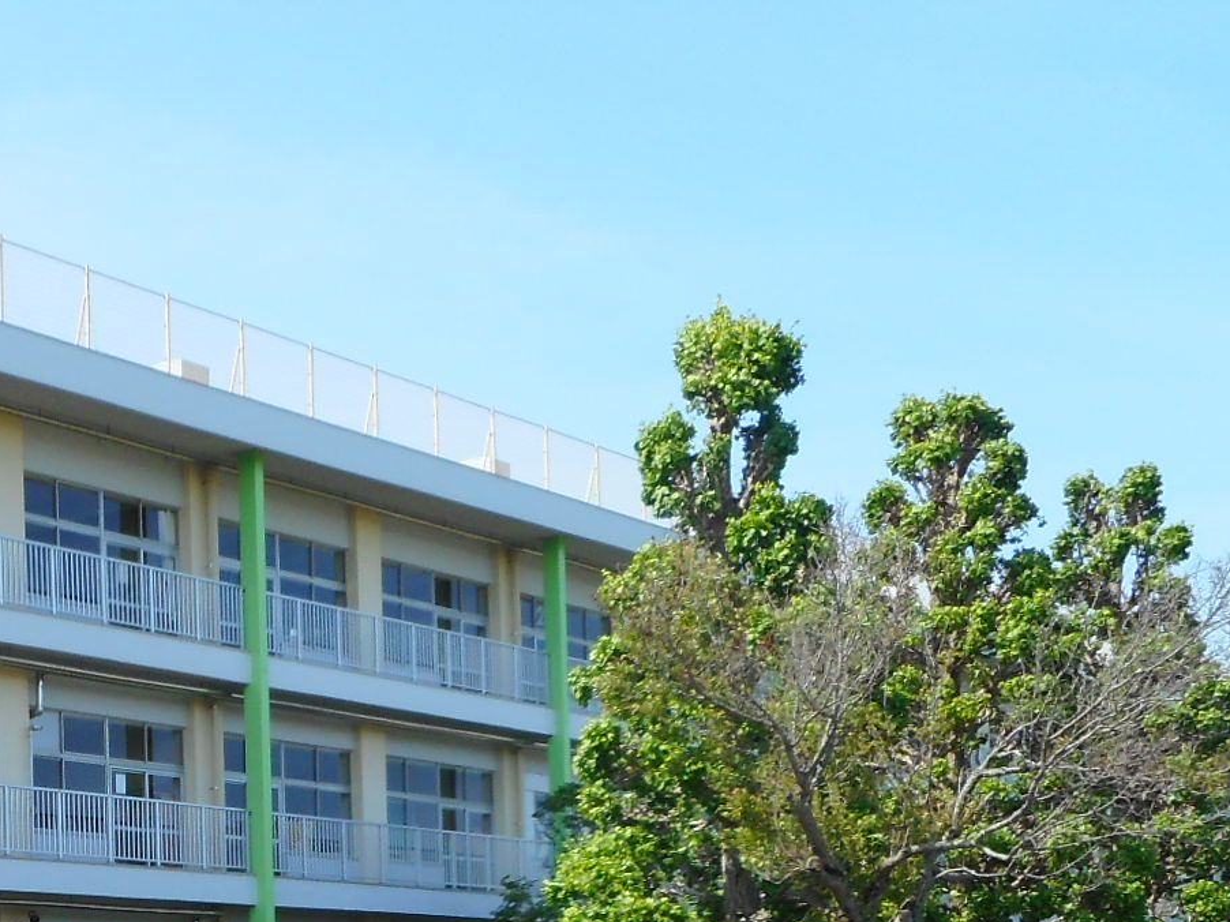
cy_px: 1031
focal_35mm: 63
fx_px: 2238
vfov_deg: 21.9
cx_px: 41
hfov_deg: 29.0
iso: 80
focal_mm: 4.5
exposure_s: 1/400
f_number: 3.7
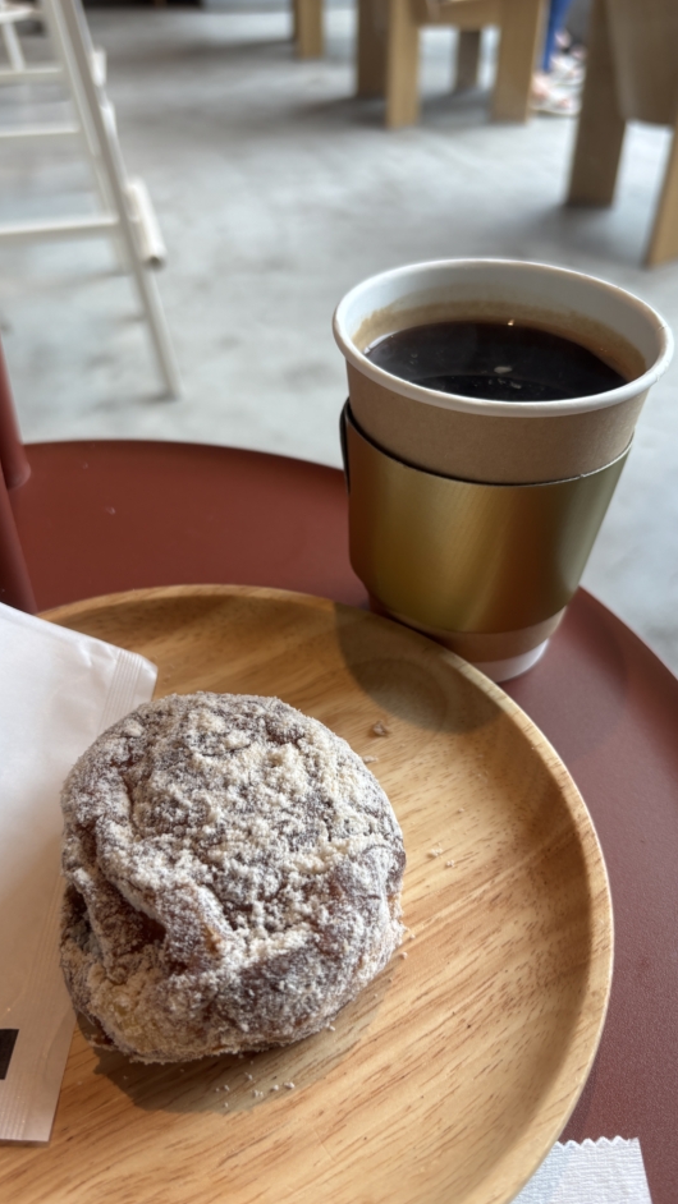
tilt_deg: -41.4
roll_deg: -1.1
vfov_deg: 66.1
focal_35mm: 29
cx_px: 328
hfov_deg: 40.2
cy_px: 605
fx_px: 927
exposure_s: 1/134
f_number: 1.6
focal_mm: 5.96
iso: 32
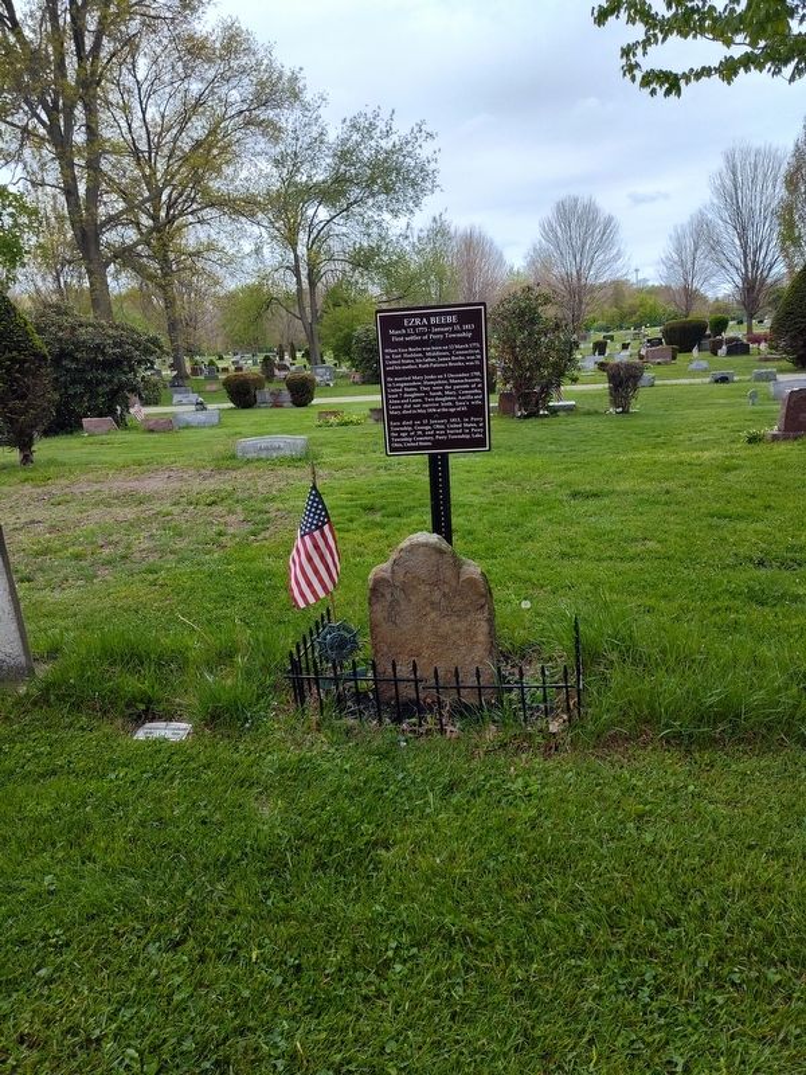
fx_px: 714
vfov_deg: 73.9
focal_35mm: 23
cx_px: 403
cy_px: 538
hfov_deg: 58.9
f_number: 1.8
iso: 100
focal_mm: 5.56
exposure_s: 1/699
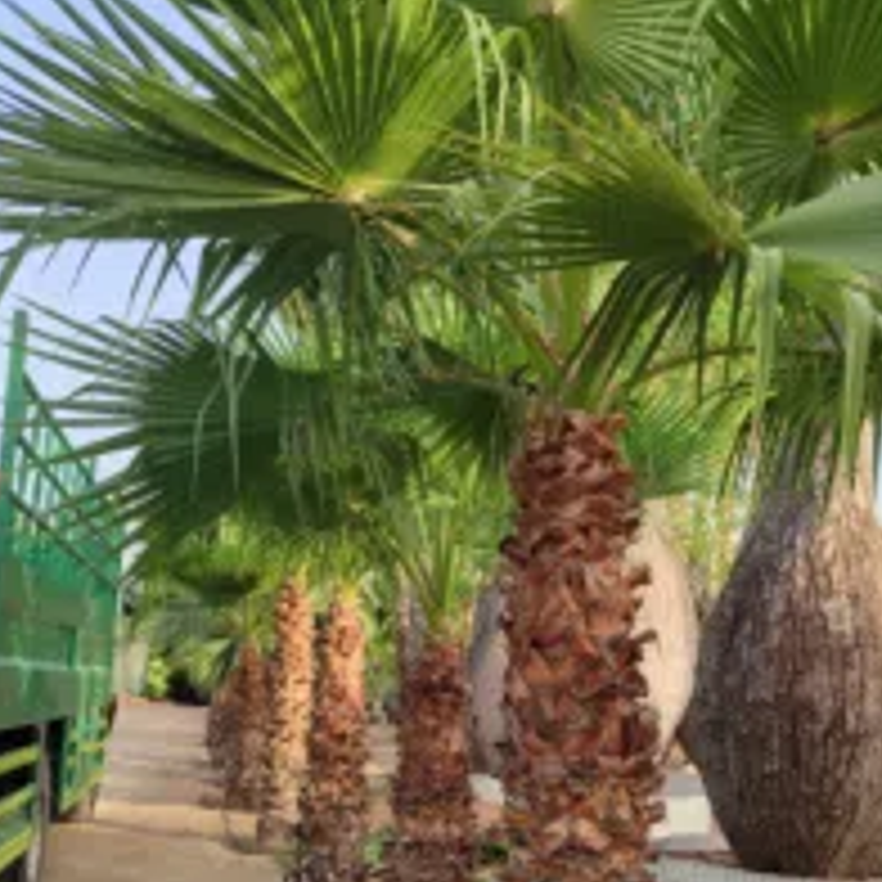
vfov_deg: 37.3
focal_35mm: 45
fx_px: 1297
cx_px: 518
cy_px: 562
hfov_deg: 37.4
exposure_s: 1/273
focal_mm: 5.95
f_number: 1.89
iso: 50
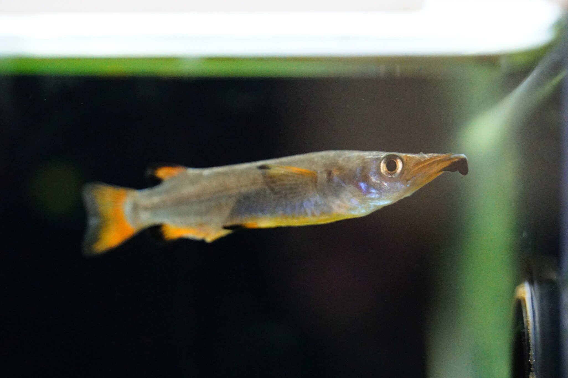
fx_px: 3986
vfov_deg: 5.4
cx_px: 283
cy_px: 229
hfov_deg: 8.2
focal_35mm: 253
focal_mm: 135
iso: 10000
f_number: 5.6
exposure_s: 1/200
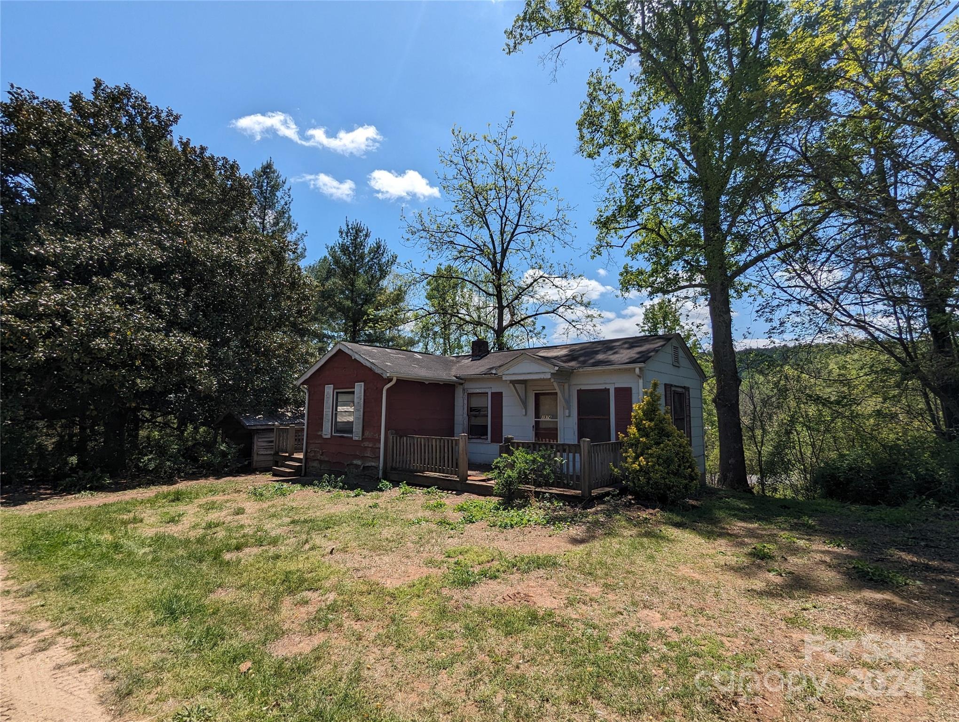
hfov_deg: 94.4
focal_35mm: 16
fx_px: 444
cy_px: 361
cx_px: 480
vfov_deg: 78.2
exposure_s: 1/2770
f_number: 2.2
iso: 54
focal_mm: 2.35
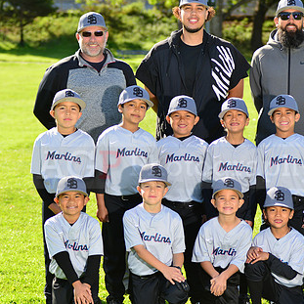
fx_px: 1262
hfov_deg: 13.7
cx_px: 196
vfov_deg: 13.7
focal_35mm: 127
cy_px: 160
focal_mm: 80
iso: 100
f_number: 5
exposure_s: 1/250
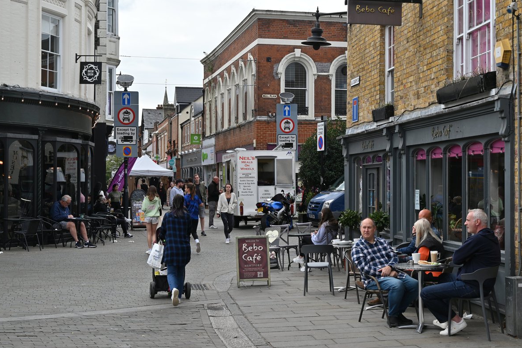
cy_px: 176
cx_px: 261
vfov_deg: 24.2
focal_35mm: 56
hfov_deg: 35.6
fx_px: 812
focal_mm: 55
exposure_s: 1/125
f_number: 11
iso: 160
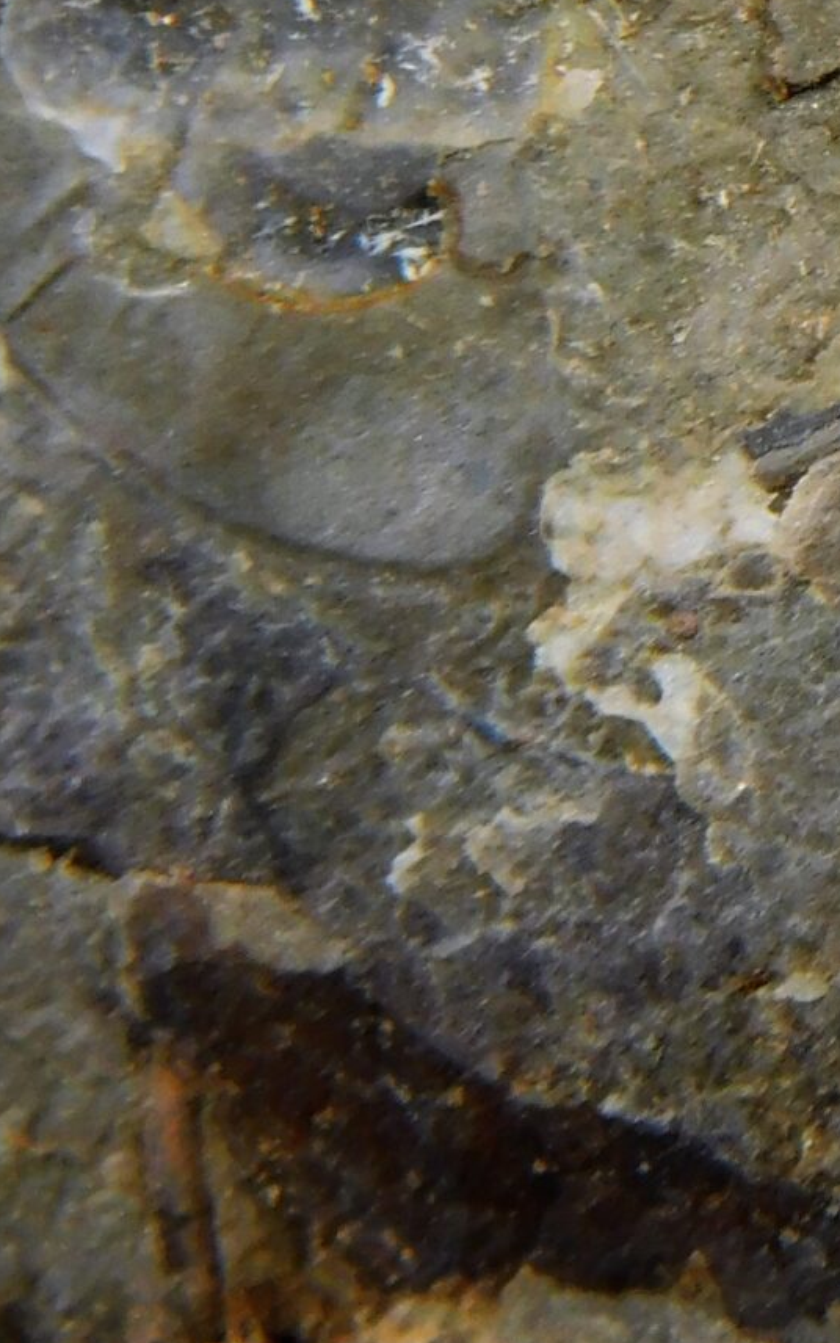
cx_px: 1876
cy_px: 33
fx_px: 10544
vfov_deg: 7.3
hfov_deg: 4.5
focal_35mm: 288
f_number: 4.5
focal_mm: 16.1
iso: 125
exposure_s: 1/125
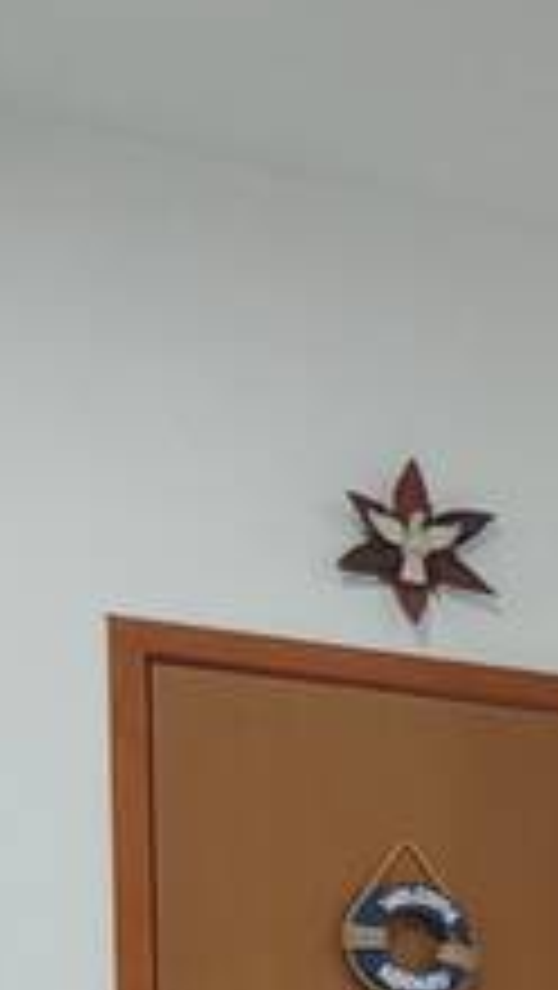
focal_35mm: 114
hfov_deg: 9.5
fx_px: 2994
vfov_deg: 17.4
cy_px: 1368
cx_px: 1346
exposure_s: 1/60
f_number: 2.2
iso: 257
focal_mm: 1.65
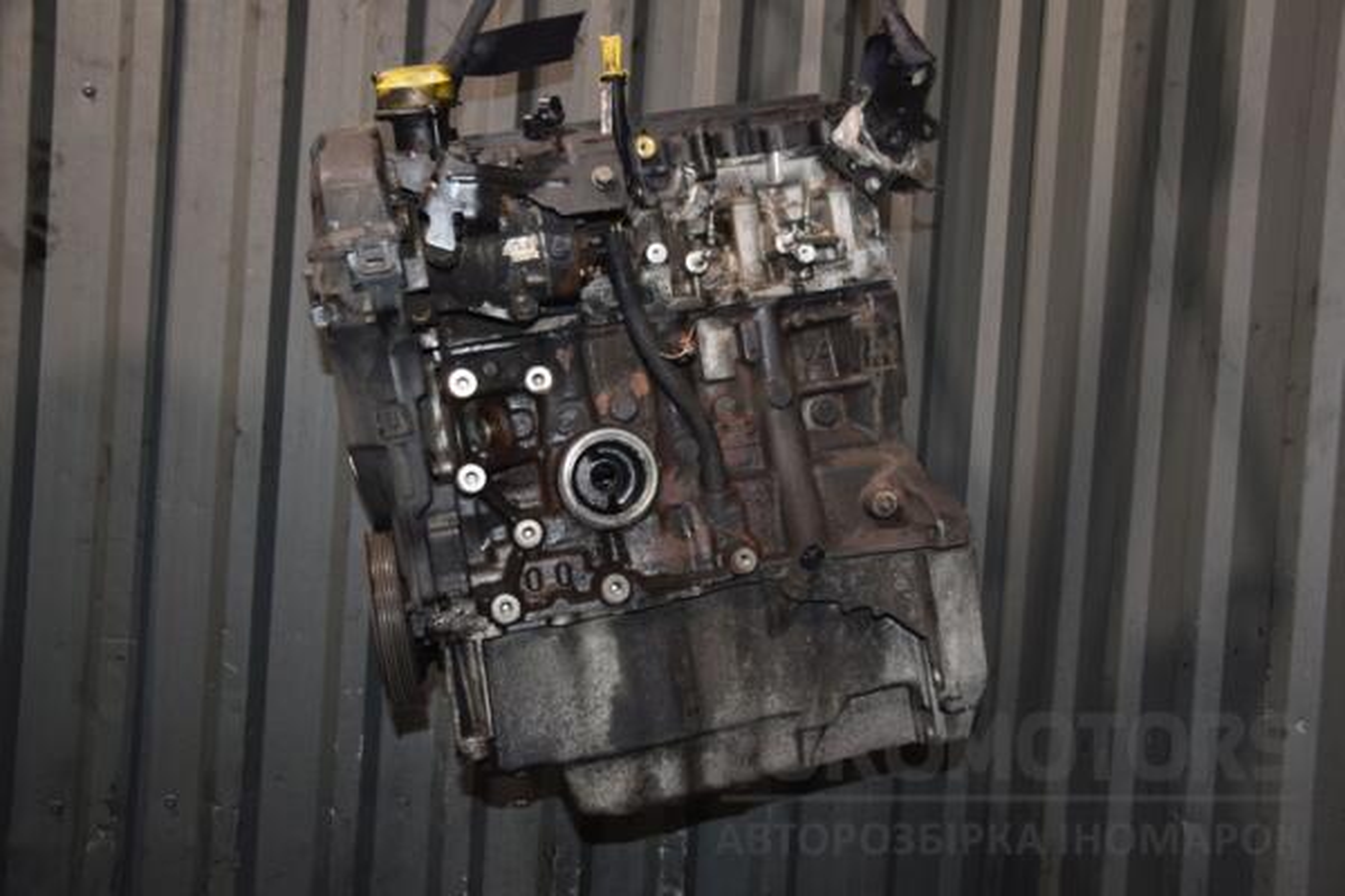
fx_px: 1345
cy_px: 448
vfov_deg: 36.9
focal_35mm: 36
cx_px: 672
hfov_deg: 53.1
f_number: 5
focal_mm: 24
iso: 800
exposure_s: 1/60
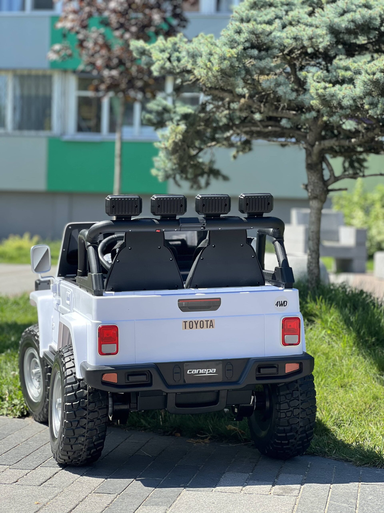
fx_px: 1139
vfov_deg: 25.3
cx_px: 192
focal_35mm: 77
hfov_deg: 19.1
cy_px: 256
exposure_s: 1/254
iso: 25
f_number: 2.8
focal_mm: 9
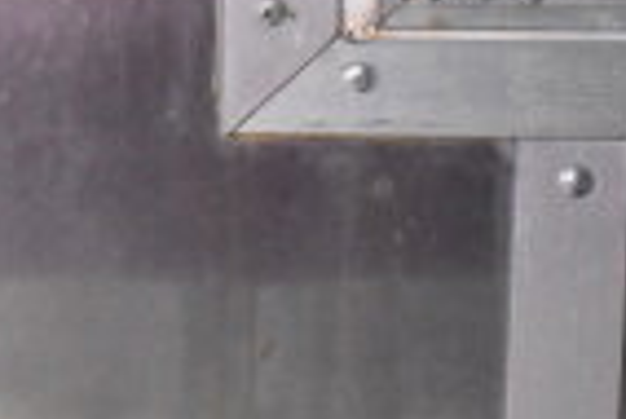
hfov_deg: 10.6
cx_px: -688
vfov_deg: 7.8
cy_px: -51
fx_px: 3031
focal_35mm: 174
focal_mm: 27
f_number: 4
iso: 7200
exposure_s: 1/40
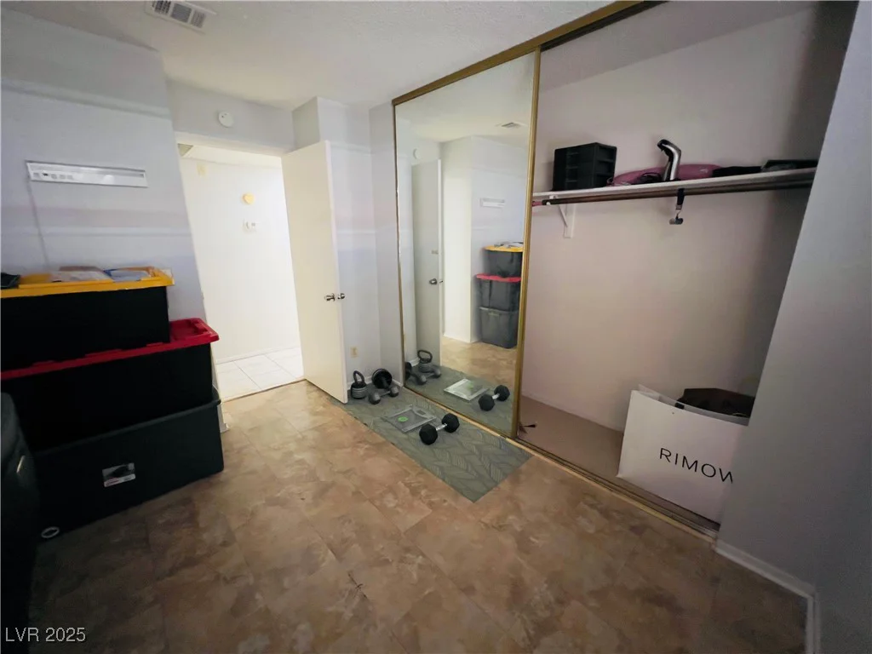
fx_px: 327
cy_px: 327
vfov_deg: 89.9
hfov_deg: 106.2
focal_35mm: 13
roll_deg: -0.2
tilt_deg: -15.4
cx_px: 436
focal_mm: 1.57
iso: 1000
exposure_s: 1/40
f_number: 1.8
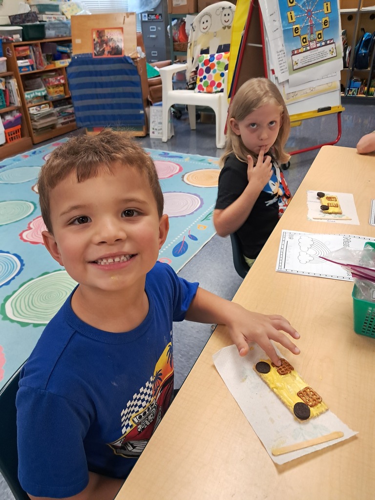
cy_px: 250
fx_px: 390
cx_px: 188
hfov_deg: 51.4
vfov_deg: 65.3
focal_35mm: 27
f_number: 1.8
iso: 320
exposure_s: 1/50
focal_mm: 4
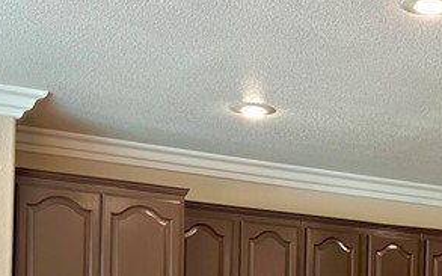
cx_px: 394
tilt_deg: +2.4
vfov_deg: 14.1
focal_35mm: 89
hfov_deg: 22.7
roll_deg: -1.7
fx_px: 1072
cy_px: 357
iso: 100
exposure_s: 1/120
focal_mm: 6.86
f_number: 1.78
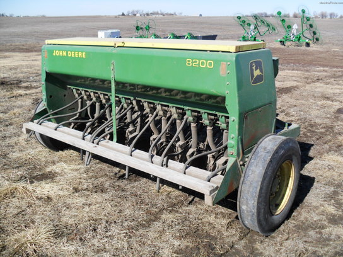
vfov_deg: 40.7
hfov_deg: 52.6
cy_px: 128
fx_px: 347
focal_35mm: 35
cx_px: 172
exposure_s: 1/250
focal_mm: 6.3
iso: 80
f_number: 7.6
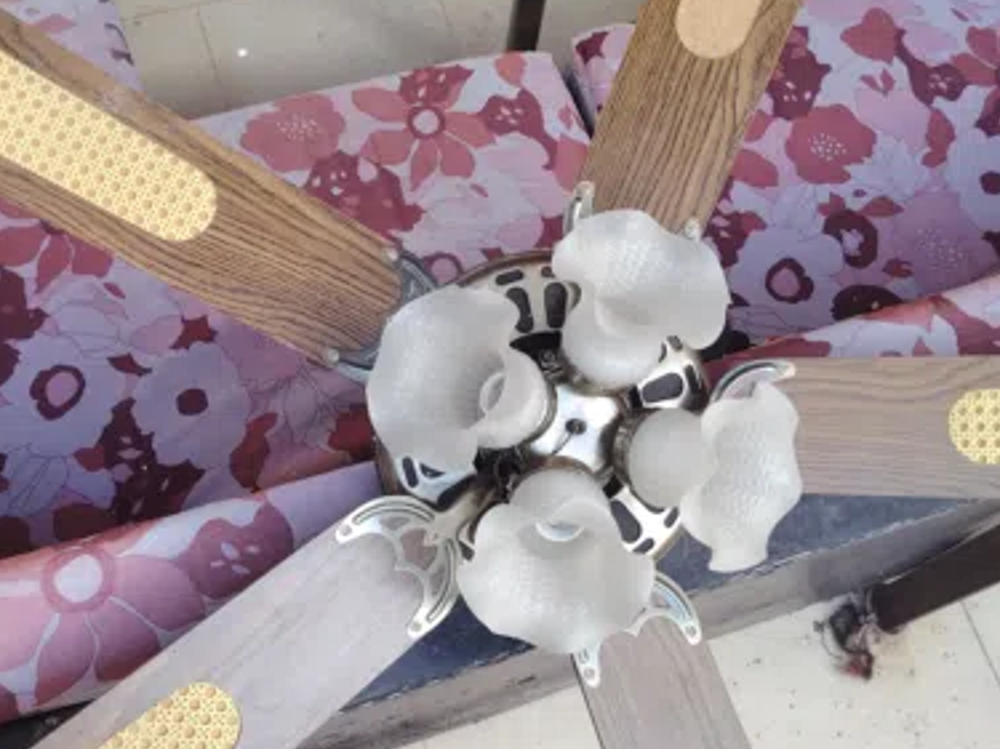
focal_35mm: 41
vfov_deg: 35.1
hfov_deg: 45.8
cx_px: 509
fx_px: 1184
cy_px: 347
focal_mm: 5.25
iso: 184
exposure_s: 1/100
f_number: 1.75
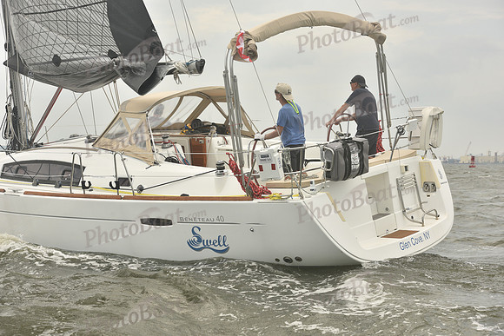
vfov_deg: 19.5
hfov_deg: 28.8
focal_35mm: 70
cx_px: 252
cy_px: 168
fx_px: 980
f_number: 7.1
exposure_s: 1/800
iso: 250
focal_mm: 70
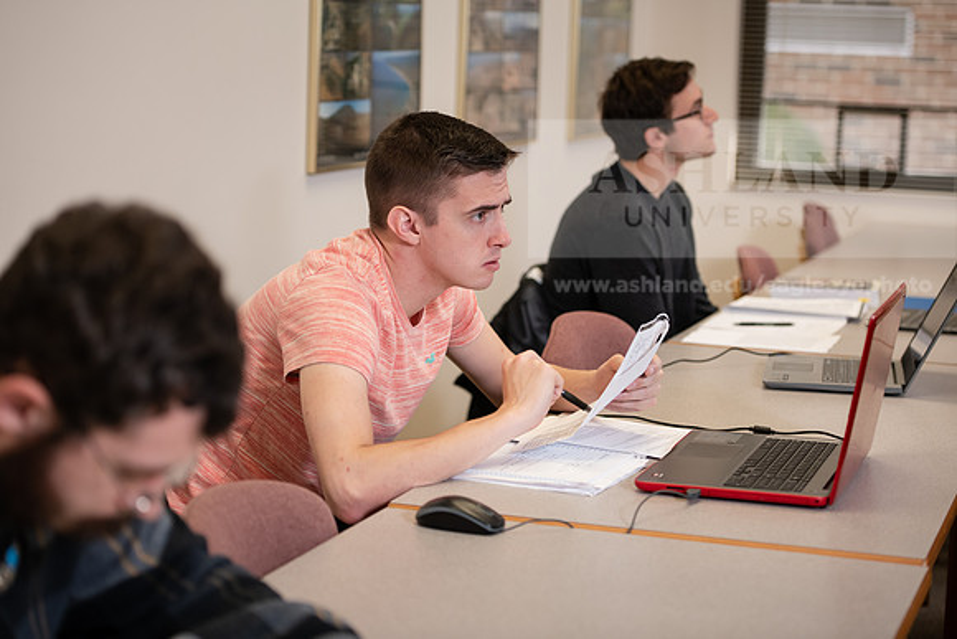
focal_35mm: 82
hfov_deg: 24.8
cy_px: 320
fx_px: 2180
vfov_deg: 16.7
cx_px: 478
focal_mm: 82
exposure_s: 1/200
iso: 640
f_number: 3.2
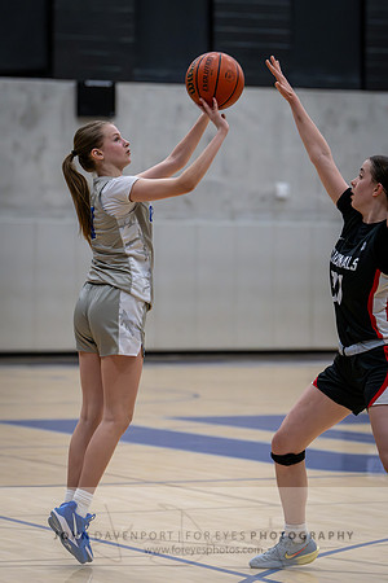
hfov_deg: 8.7
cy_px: 292
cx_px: 138
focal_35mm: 158
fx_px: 2546
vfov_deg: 13.0
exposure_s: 1/1000
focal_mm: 105
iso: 4000
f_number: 2.8
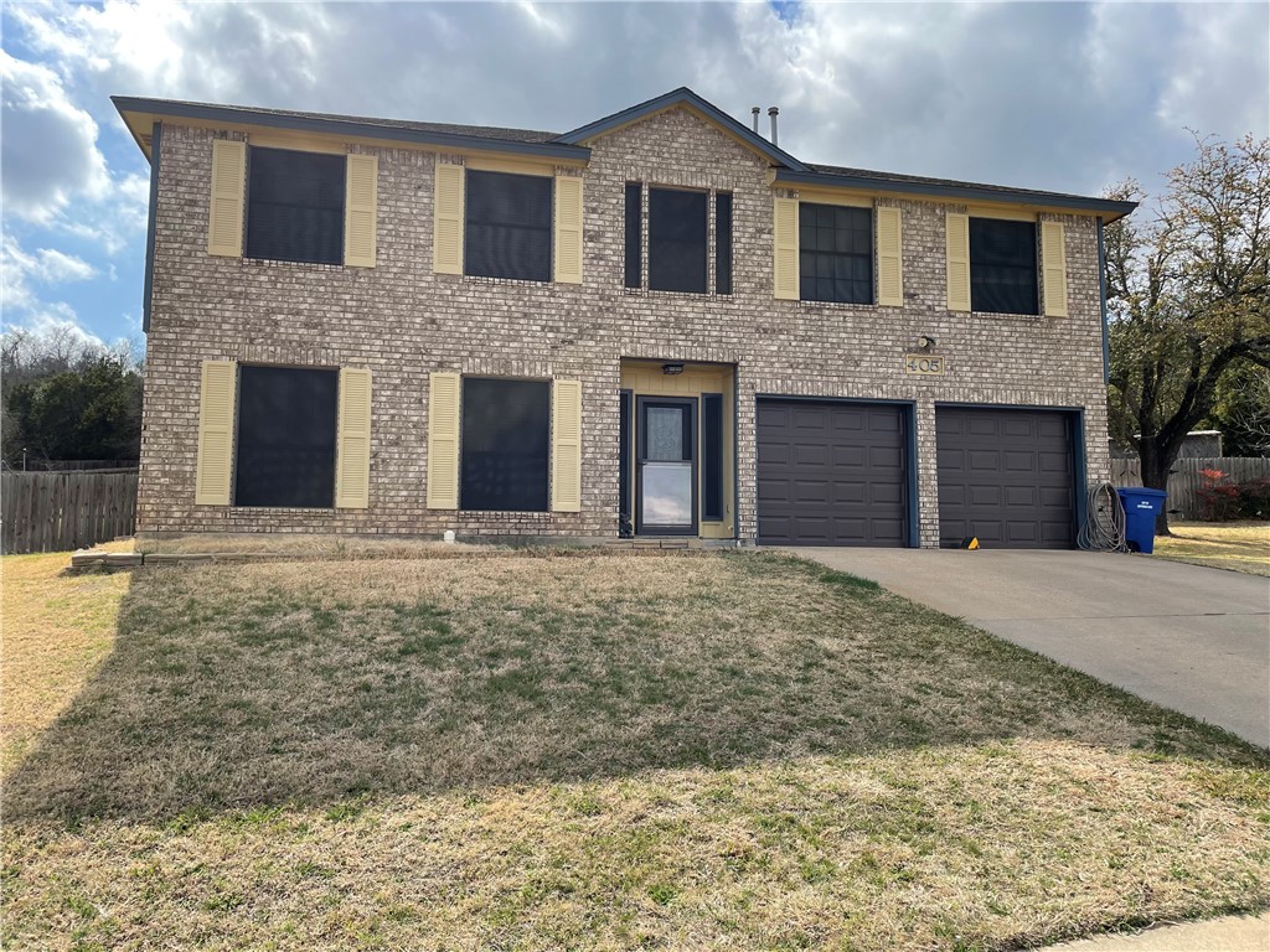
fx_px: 954
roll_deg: -0.2
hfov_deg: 67.3
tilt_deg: +6.1
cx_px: 635
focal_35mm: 26
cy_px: 476
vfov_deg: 53.1
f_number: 1.6
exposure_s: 1/2681
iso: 32
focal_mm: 4.2
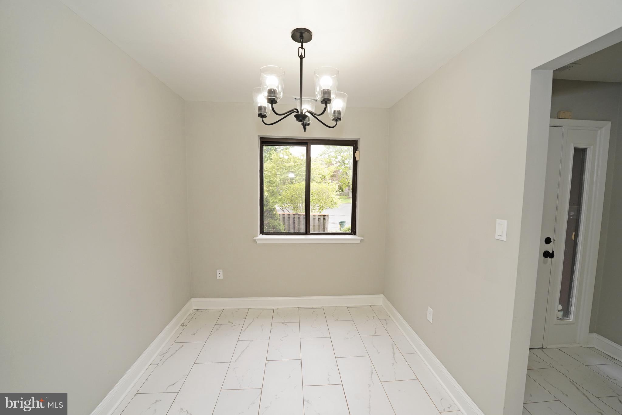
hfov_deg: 104.3
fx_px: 242
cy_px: 208
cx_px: 311
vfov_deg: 81.2
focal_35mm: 14
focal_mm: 14
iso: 800
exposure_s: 1/200
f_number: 5
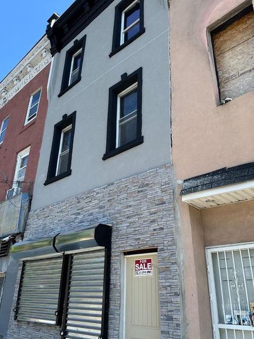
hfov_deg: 51.3
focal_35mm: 27
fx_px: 264
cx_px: 126
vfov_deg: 65.3
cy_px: 183
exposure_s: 1/1562
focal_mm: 6.86
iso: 80
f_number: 1.78
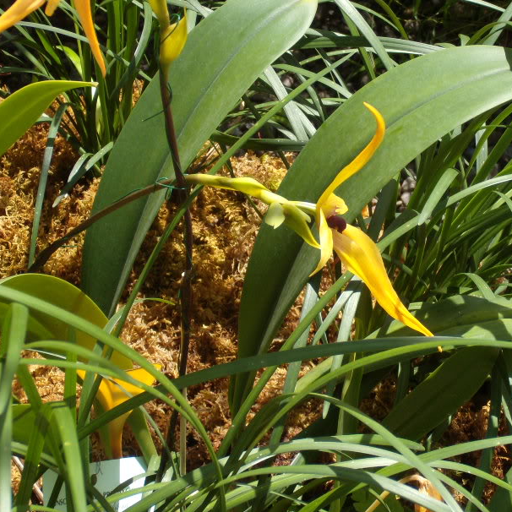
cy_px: 196
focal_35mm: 121
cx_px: 335
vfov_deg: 14.4
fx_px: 2025
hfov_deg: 14.4
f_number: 4.1
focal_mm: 14.3
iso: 100
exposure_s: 1/125
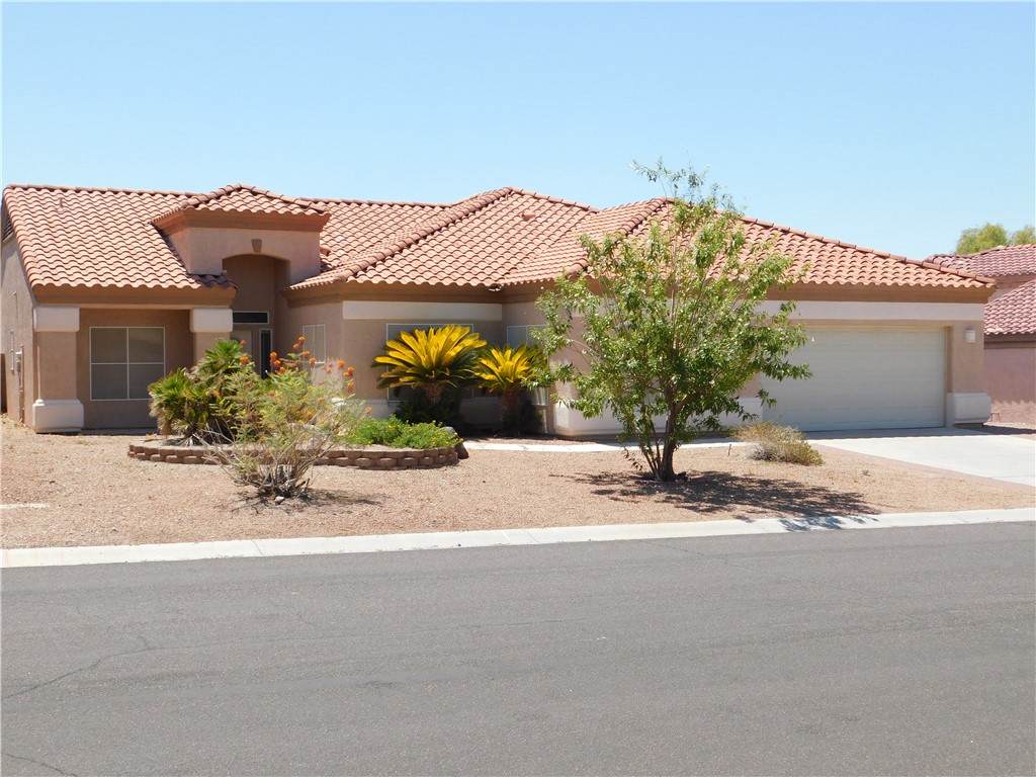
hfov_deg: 42.1
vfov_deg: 32.2
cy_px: 388
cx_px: 518
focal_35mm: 45
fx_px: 1347
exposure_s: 1/800
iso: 125
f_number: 3.7
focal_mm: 8
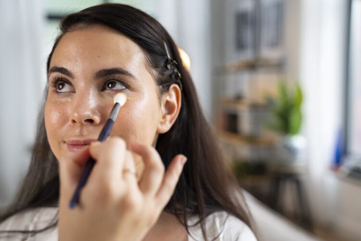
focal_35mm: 43
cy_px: 120
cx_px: 180
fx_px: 431
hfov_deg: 45.4
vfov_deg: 31.2
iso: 500
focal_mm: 43
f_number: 2.8
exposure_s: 1/250
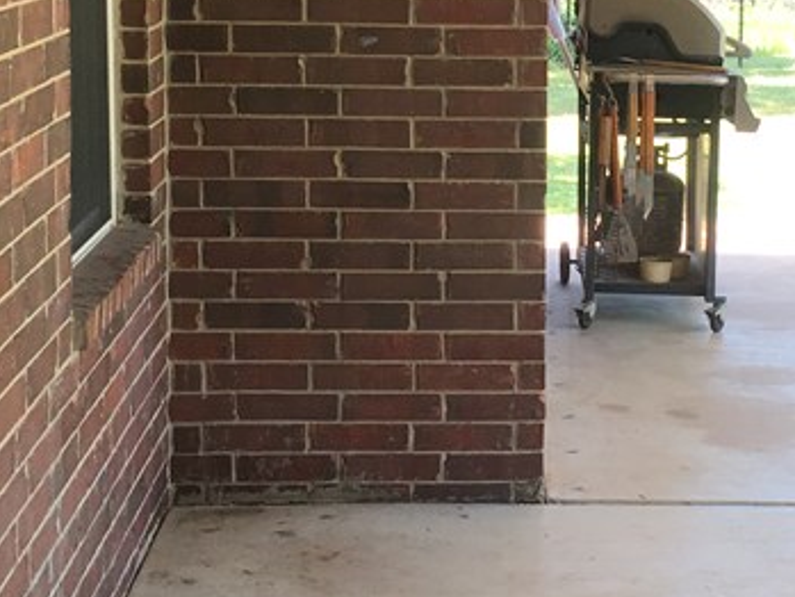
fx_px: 1953
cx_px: 617
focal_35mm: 85
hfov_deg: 22.7
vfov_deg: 17.2
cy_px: 93
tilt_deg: -6.8
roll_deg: -1.1
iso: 32
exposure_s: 1/120
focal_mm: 4.15
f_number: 2.2
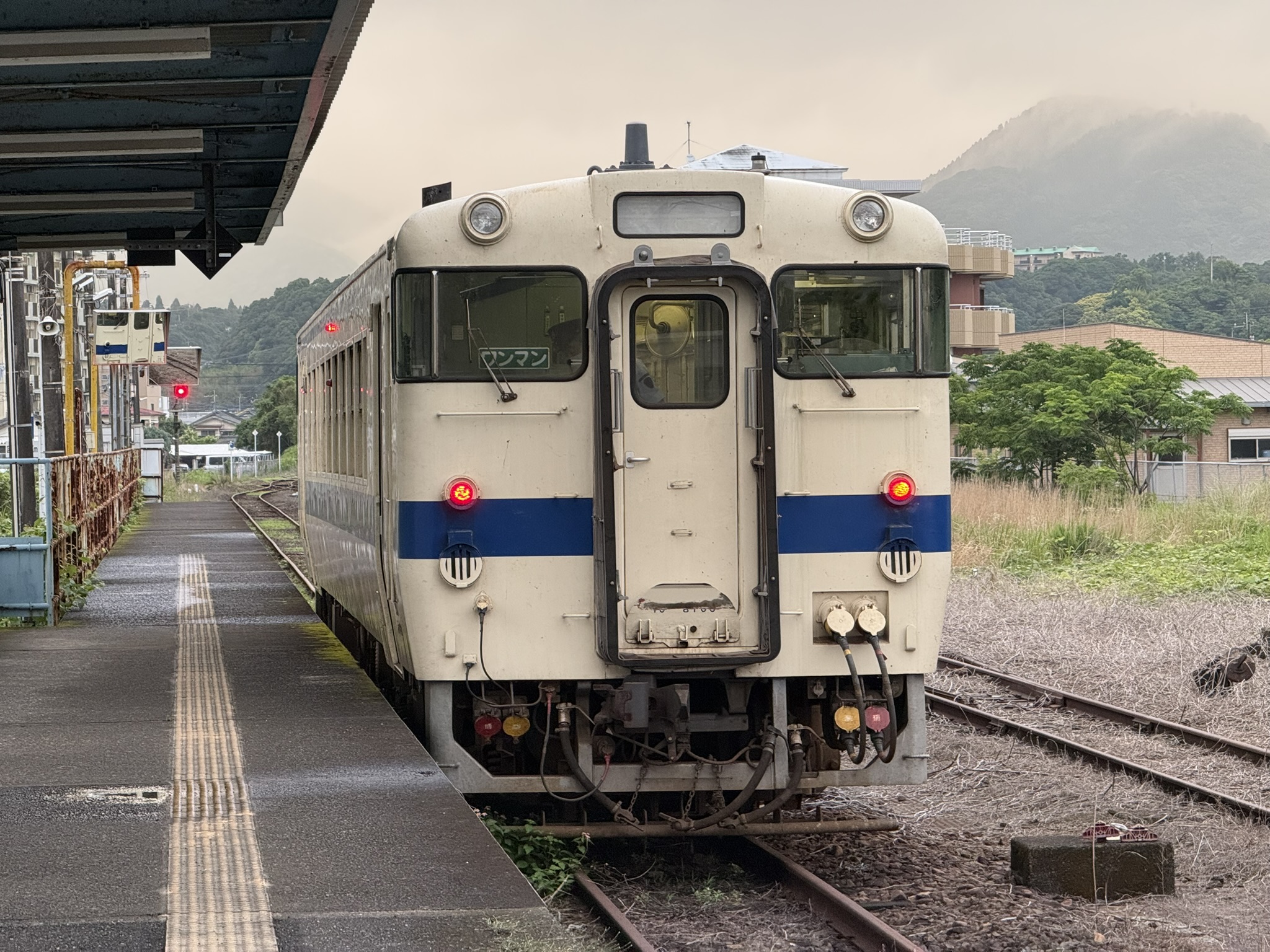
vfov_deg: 12.3
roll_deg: +0.6
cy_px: 476
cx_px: 635
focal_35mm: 120
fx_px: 4403
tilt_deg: -0.4
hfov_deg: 16.4
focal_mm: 15.66
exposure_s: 1/85
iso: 250
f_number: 2.8
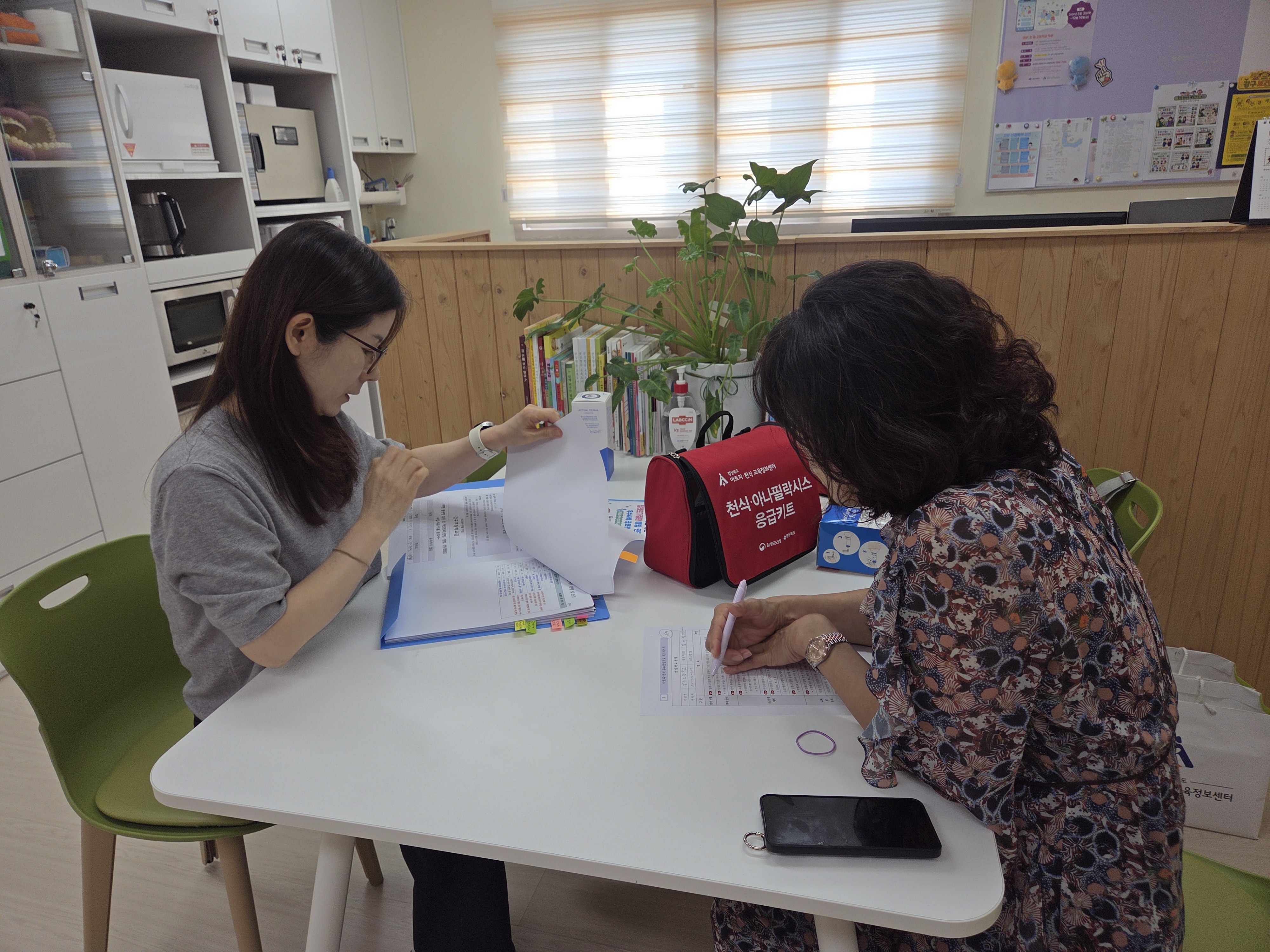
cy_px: 476
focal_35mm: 23
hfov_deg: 73.9
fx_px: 844
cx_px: 635
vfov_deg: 58.9
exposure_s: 1/128
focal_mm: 5.4
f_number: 1.8
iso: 25
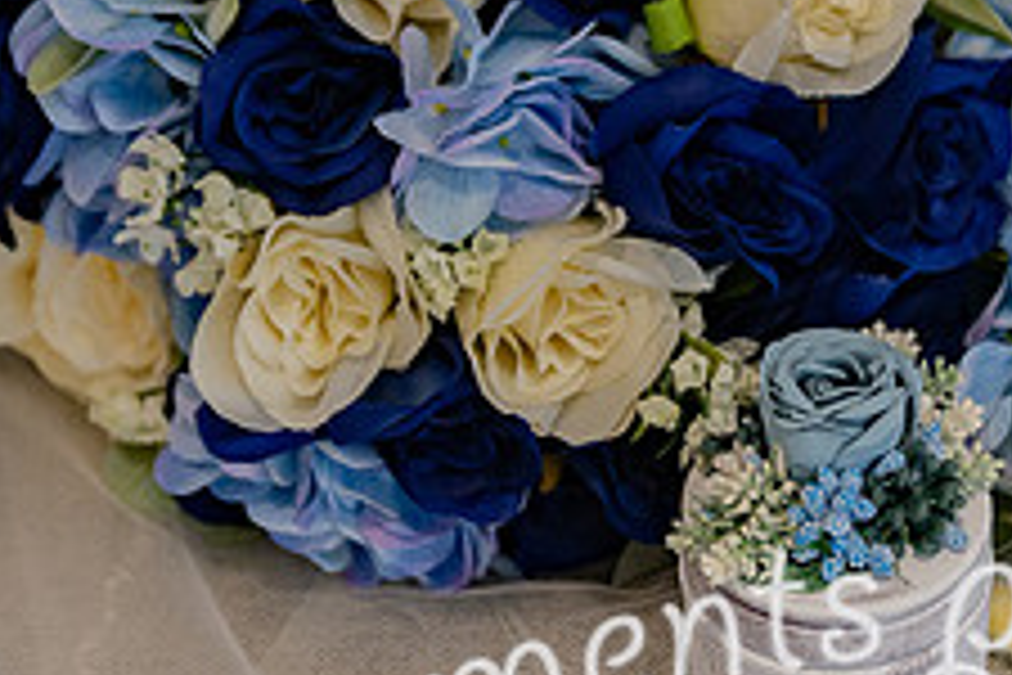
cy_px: 151
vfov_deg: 11.0
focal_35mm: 124
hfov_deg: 16.5
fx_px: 3486
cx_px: 715
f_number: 2.8
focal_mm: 48
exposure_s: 1/160
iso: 800
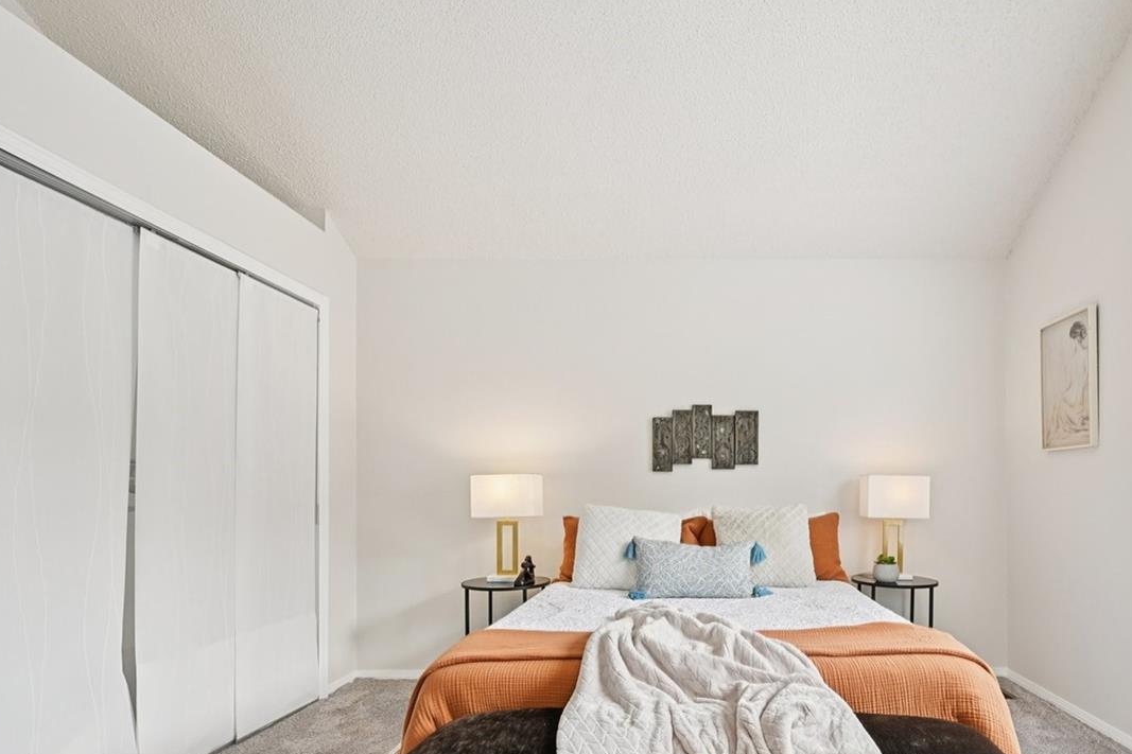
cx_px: 697
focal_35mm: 21
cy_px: 478
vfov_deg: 58.6
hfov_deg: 79.9
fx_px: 660
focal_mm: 14
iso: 100
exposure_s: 1/15
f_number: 8
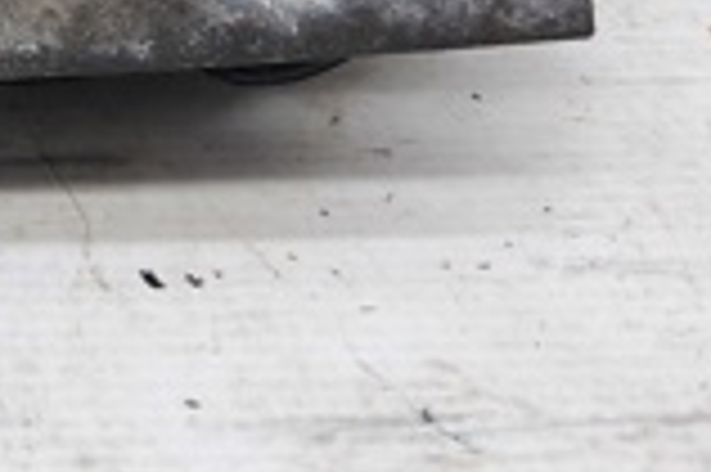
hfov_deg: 16.7
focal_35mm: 114
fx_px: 2249
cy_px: -452
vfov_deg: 11.0
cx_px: -279
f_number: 1.8
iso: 50
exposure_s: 1/50
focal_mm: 4
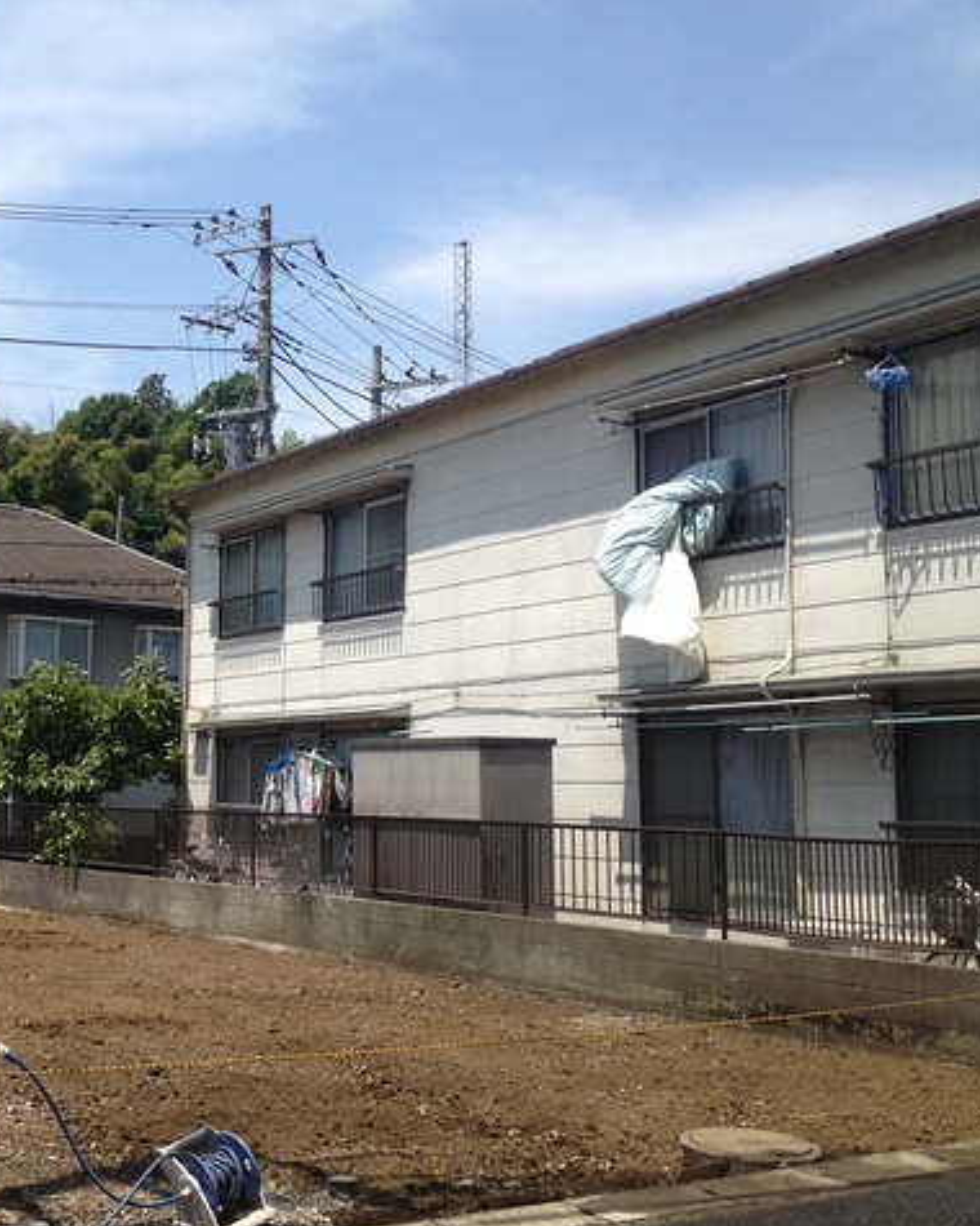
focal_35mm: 46
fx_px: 1668
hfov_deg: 31.7
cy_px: 614
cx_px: 170
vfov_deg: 40.3
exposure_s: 1/1453
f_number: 2.4
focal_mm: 4.28
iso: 50
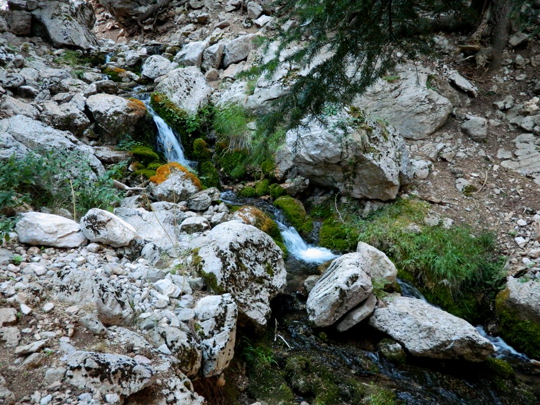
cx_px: 270
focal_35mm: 35
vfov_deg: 40.7
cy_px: 202
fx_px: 546
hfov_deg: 52.6
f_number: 3.3
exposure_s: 1/30
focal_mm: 6.2
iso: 400
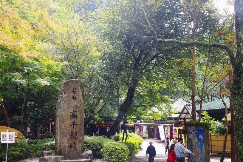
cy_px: 81
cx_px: 122
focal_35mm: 42
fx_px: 283
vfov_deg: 31.9
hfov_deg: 46.4
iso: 400
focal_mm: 28.13
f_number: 11
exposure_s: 1/100
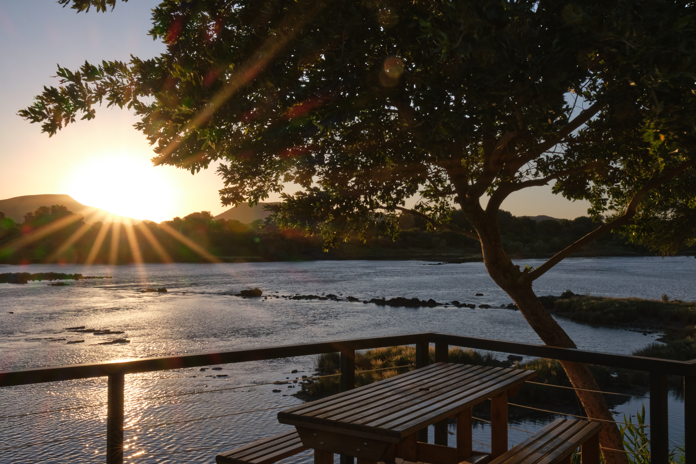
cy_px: 232
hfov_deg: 51.9
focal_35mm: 37
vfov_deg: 35.9
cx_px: 348
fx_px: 715
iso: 200
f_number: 22
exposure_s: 1/60
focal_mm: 24.9
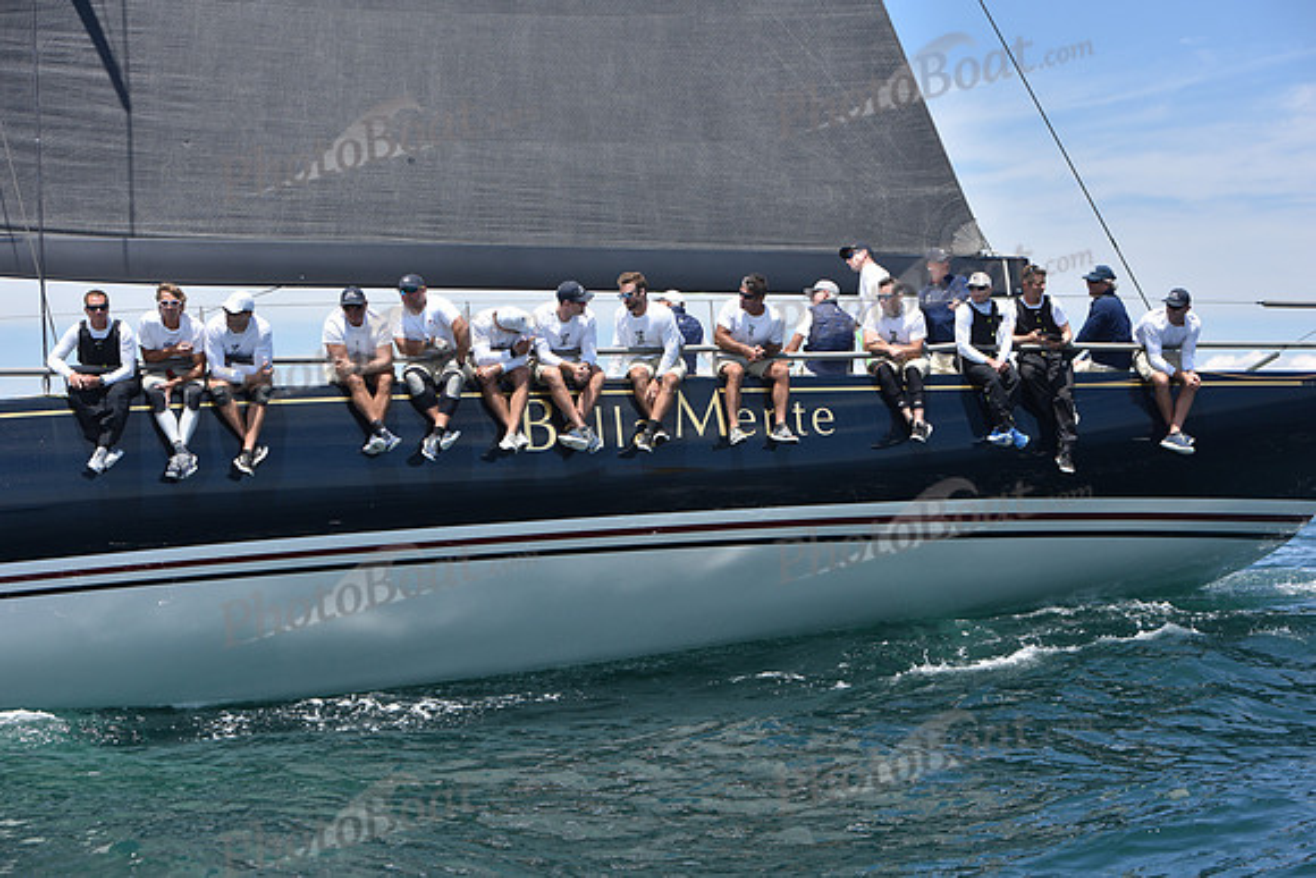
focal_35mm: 70
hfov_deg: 28.8
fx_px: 2559
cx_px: 658
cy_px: 439
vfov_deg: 19.5
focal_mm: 70
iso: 250
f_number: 8
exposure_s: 1/800
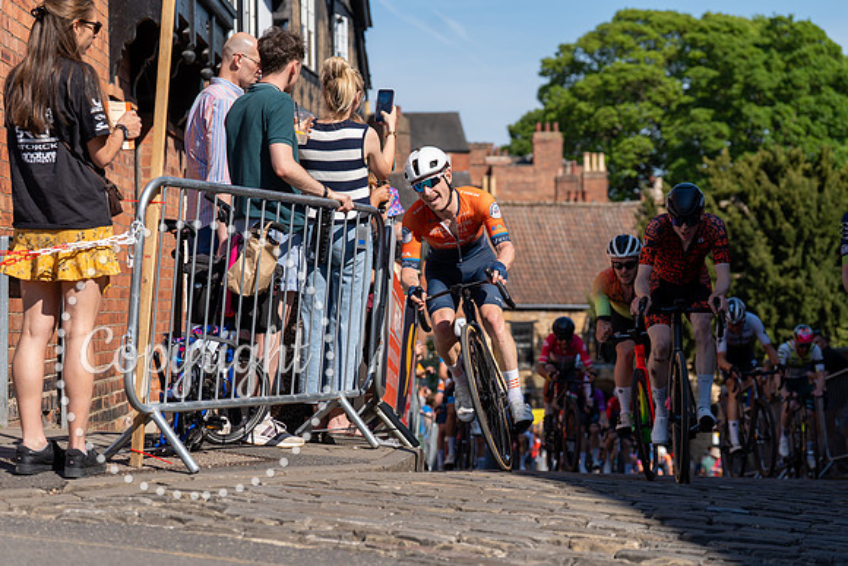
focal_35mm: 78
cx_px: 424
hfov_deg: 26.0
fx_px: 1838
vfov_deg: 17.5
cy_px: 283
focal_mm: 78
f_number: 3.5
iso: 100
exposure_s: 1/1000
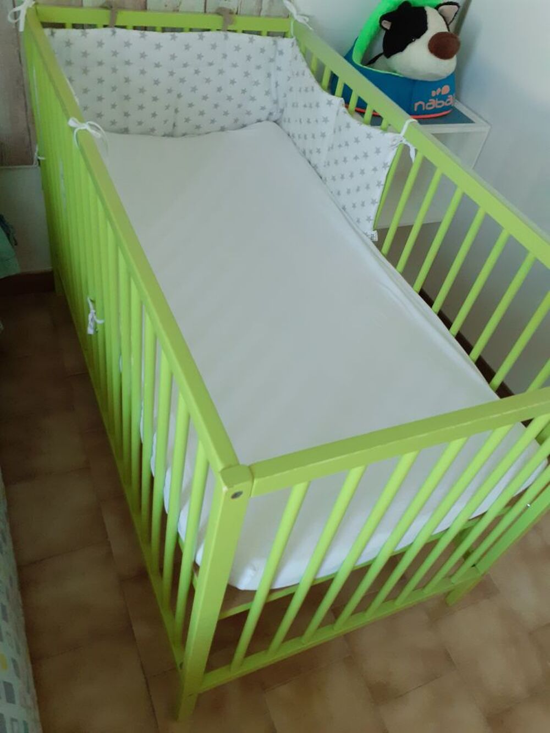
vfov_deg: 65.3
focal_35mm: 27
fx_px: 572
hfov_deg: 51.4
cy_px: 366
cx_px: 275
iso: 250
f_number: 1.9
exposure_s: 1/50
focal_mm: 3.6
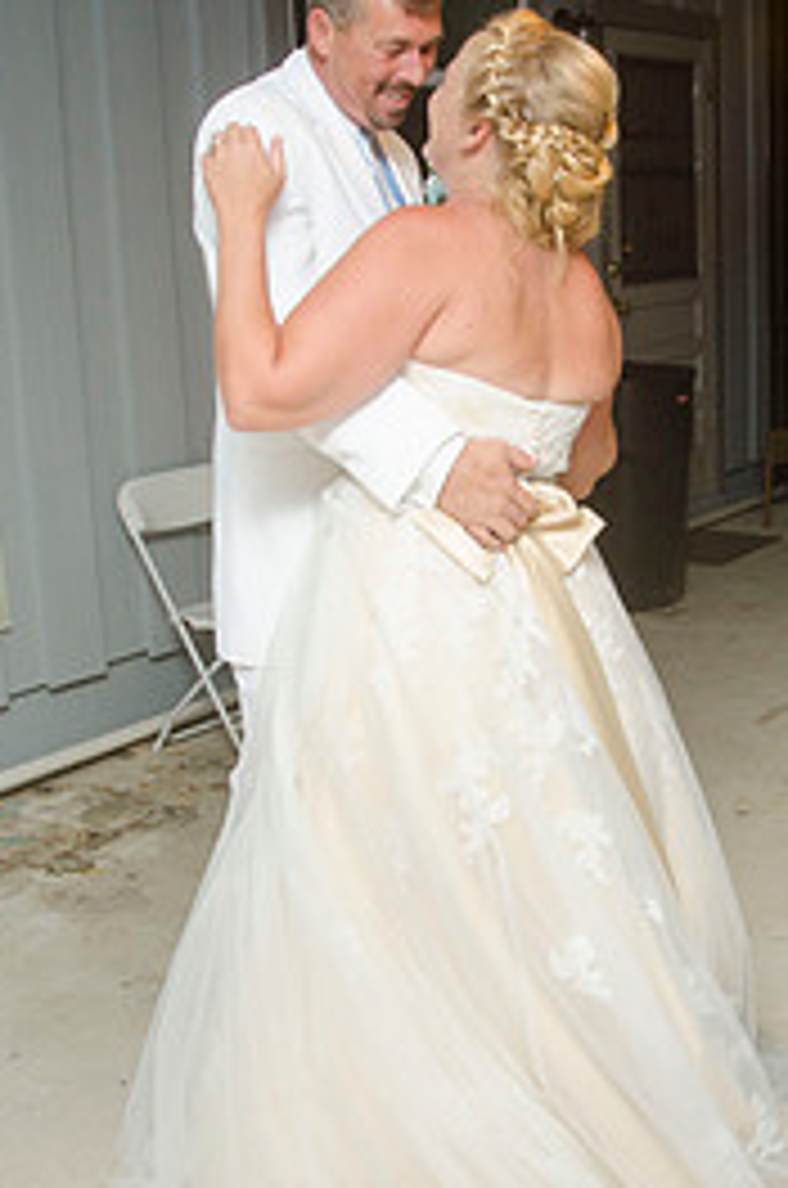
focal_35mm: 46
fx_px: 1516
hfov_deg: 28.9
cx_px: 531
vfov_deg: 42.8
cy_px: 616
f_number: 5.6
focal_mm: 18
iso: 400
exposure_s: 1/60
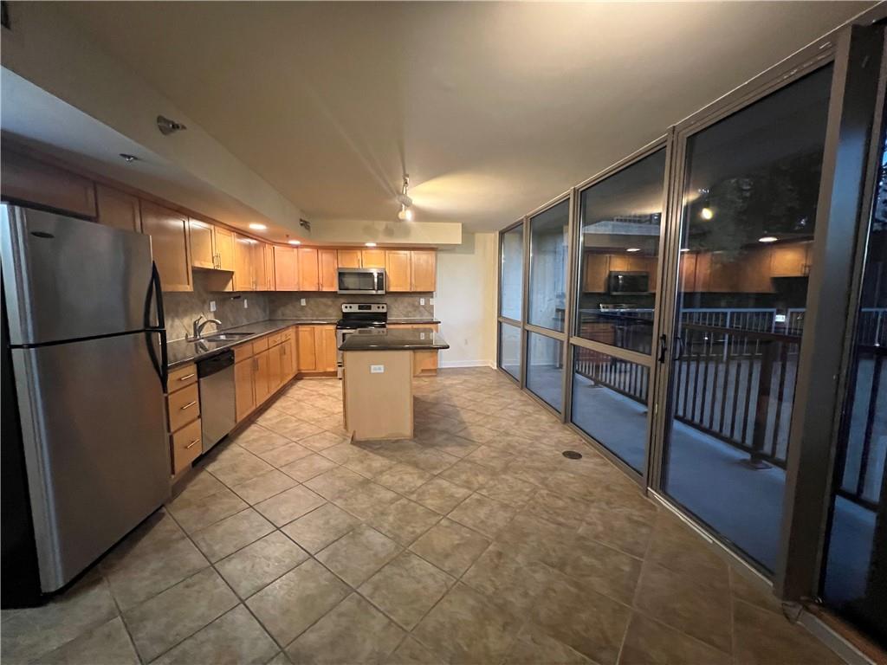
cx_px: 444
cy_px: 332
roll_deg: +0.3
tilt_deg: -7.0
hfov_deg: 106.2
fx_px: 333
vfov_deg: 89.9
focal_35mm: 13
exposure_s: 1/60
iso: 800
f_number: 1.8
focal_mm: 1.57
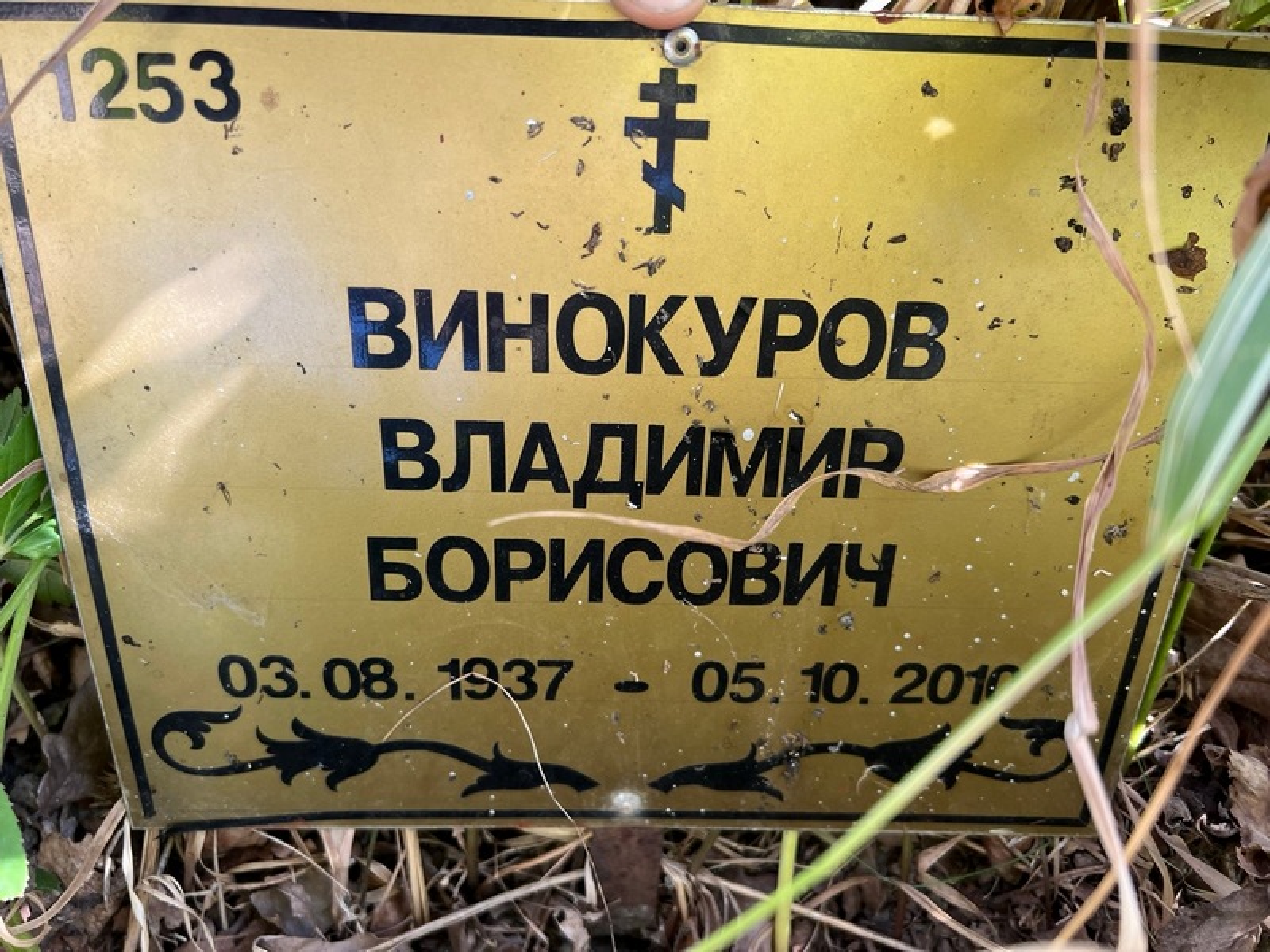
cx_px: 635
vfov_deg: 53.1
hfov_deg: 67.3
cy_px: 476
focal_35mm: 26
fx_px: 954
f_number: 1.5
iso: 50
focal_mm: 5.7
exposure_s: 1/121
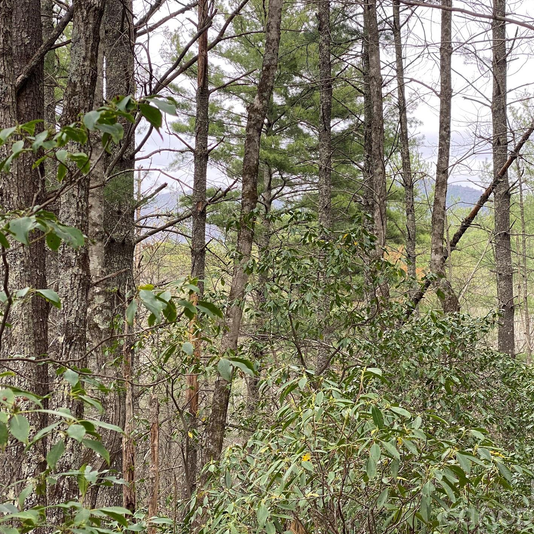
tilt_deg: +2.6
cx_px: 271
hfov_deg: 26.1
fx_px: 1152
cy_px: 262
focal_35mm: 66
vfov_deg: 26.1
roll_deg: +0.3
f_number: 2
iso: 32
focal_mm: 6
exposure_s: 1/122
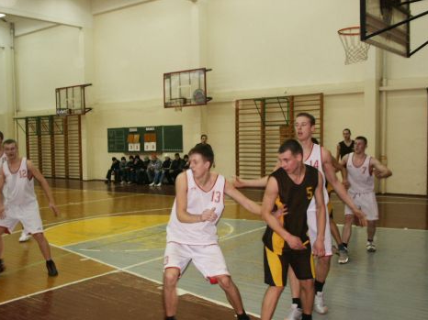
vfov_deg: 35.9
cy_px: 182
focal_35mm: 40
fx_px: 494
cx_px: 191
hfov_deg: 46.7
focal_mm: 7.19
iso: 200
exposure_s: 1/60
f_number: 3
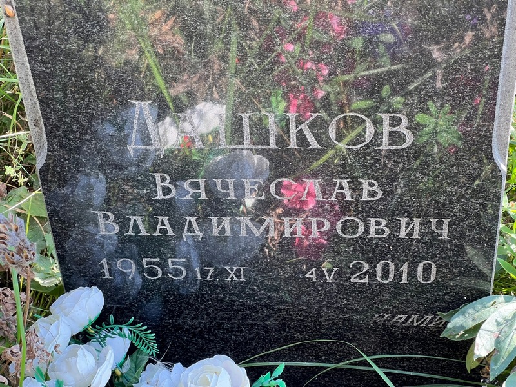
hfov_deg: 25.3
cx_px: 258
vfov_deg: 19.1
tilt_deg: -44.3
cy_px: 194
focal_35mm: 77
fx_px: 1148
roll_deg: +1.6
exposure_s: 1/99
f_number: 2.8
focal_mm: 9
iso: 160
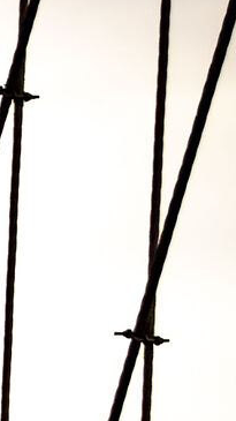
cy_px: 690
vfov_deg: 3.4
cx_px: -794
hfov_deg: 1.9
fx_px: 7128
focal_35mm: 640
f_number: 9
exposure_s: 1/125
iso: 400
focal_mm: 62
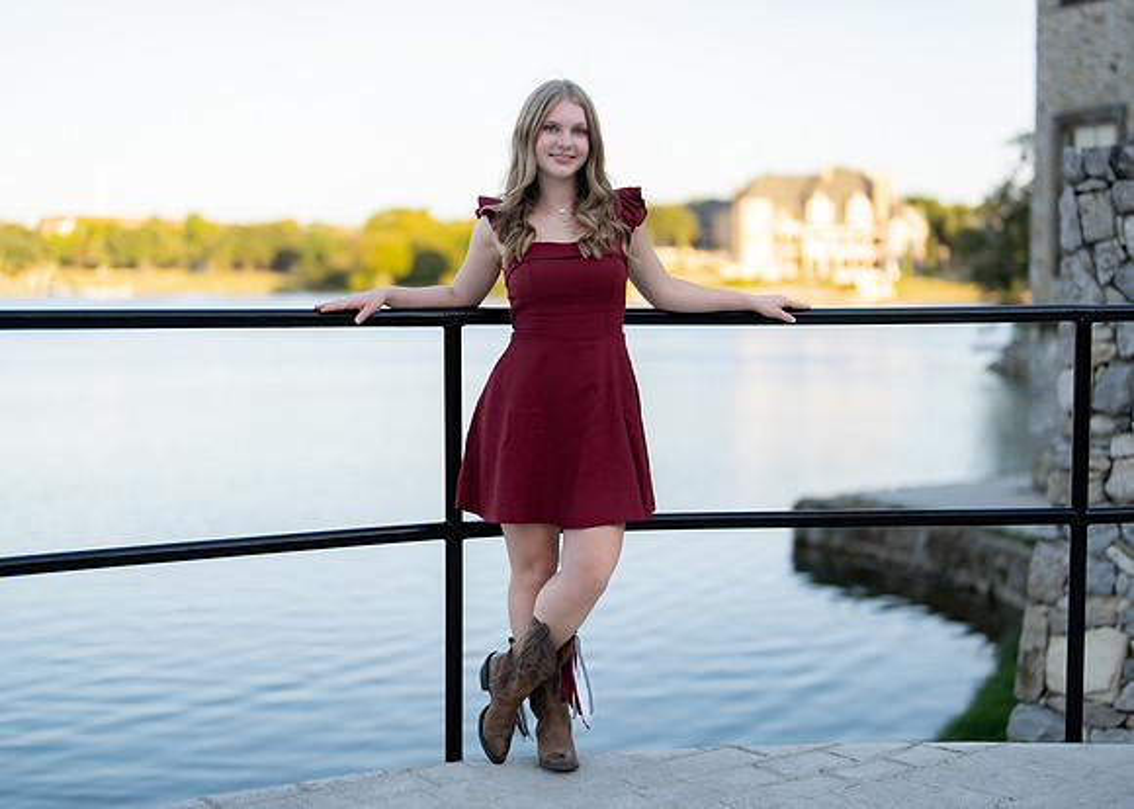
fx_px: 1748
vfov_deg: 26.1
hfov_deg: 35.9
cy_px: 404
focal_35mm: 54
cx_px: 567
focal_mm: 50
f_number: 1.2
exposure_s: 1/1600
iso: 100
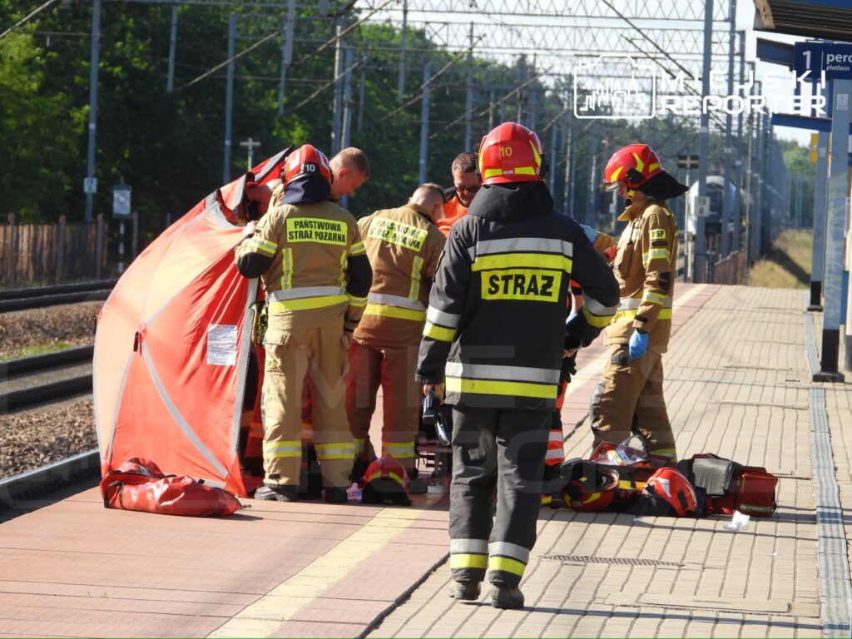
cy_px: 320
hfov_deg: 5.4
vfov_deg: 4.0
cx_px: 426
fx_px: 9107
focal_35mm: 370
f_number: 5
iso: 100
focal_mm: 66.5
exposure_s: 1/320
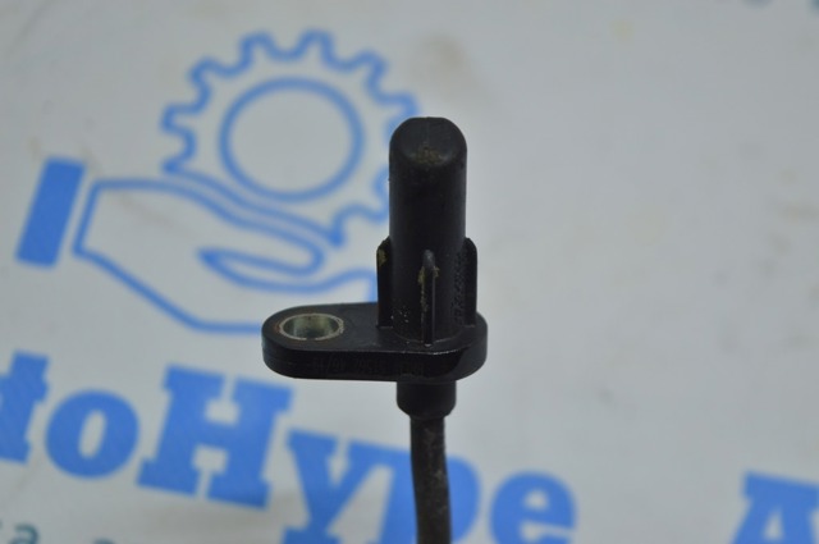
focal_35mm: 82
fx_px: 1874
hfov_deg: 24.6
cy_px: 272
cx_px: 410
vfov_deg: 16.5
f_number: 5.6
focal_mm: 55
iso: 400
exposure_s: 1/60
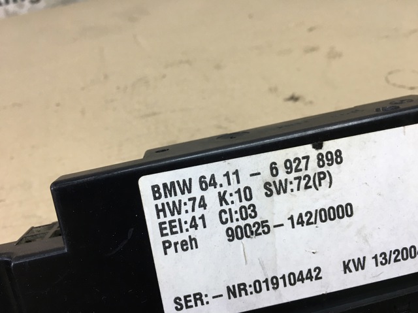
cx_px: 209
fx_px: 350
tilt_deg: -36.1
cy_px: 156
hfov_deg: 61.7
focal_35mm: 29
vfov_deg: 48.2
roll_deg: +10.5
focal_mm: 4.15
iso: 32
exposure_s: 1/33
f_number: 2.2
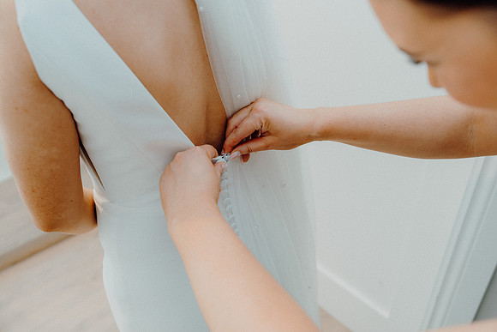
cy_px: 166
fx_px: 414
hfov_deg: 61.9
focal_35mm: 30
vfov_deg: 43.6
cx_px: 248
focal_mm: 30
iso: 1000
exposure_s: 1/160
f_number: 3.5
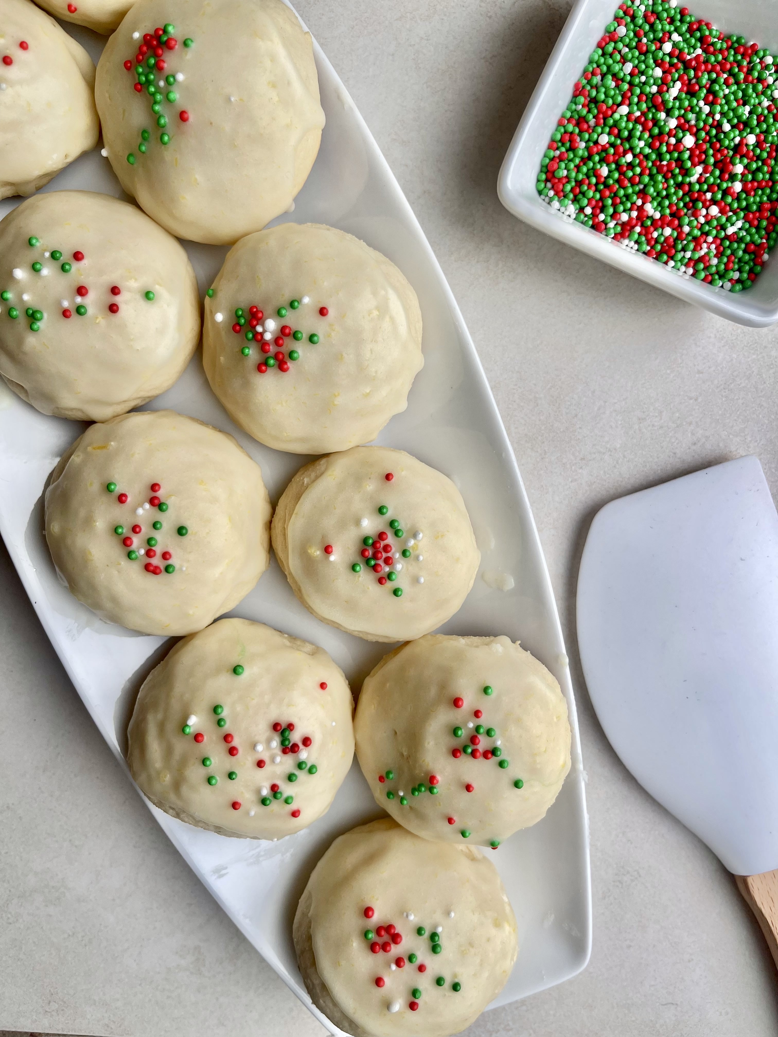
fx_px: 779
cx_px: 389
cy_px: 518
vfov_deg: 67.3
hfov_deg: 53.1
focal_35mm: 26
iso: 32
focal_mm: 5.1
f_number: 1.6
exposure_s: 1/263
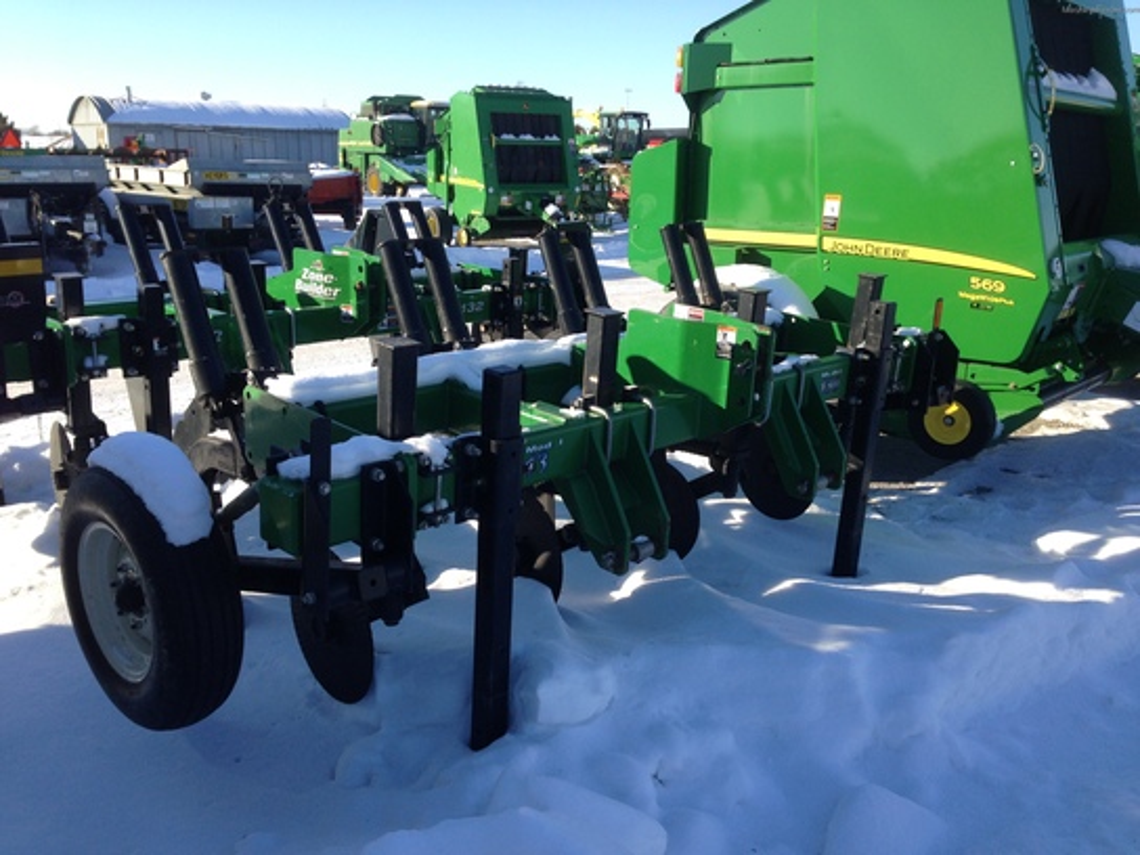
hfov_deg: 55.4
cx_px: 570
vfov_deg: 42.9
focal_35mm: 33
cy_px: 428
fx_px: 1087
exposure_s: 1/786
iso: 50
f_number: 2.4
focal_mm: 4.13
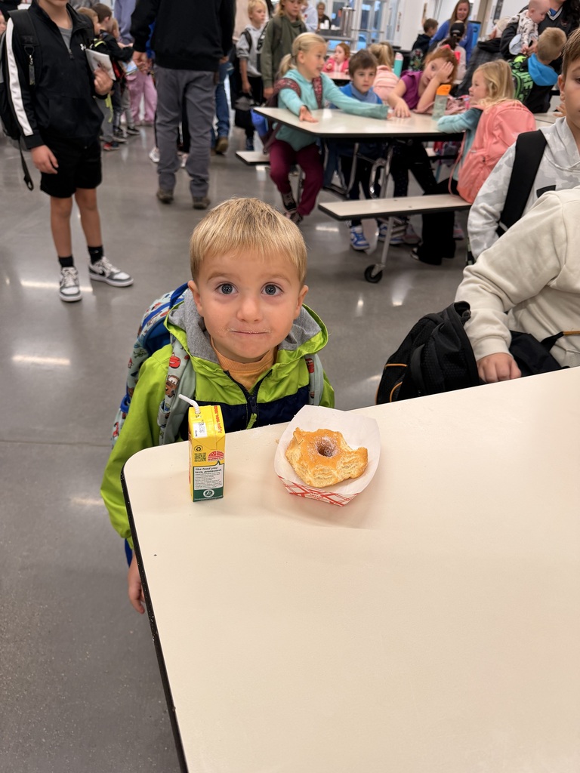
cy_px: 386
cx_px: 290
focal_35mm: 24
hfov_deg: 56.8
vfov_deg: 71.6
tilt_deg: -33.4
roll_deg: -5.7
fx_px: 536
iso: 100
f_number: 1.78
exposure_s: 1/120
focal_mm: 6.76
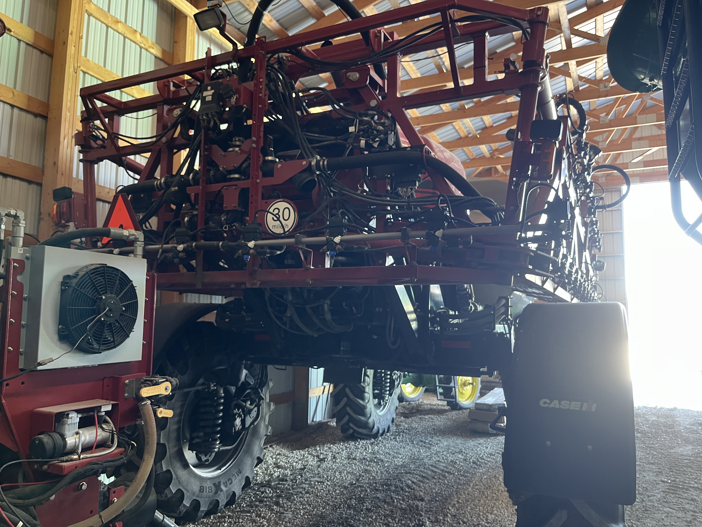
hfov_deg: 67.3
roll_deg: +0.2
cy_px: 264
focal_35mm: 26
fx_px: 527
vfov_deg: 53.1
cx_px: 351
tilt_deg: +6.2
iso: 160
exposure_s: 1/60
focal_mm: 5.1
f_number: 1.6
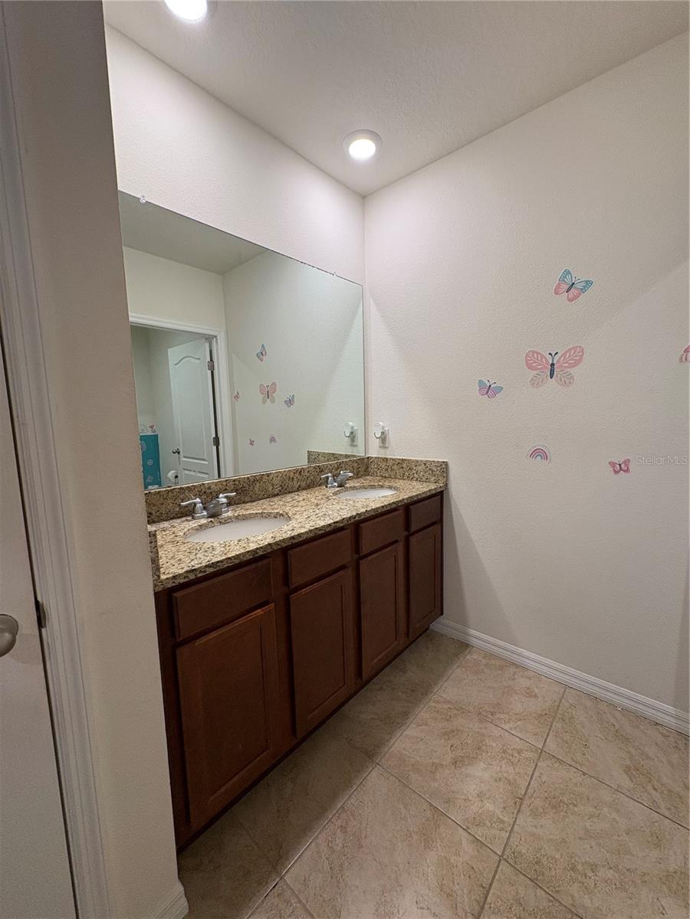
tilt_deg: -6.7
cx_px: 345
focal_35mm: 14
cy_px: 460
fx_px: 372
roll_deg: +0.8
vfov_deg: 102.1
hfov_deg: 85.7
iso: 200
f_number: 2.2
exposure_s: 1/120
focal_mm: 2.22
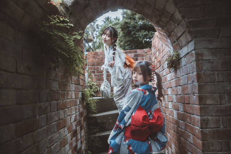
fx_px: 192
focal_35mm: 30
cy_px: 77
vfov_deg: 43.6
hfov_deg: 61.9
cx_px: 116
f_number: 3.5
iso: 160
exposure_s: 1/160
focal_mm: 30
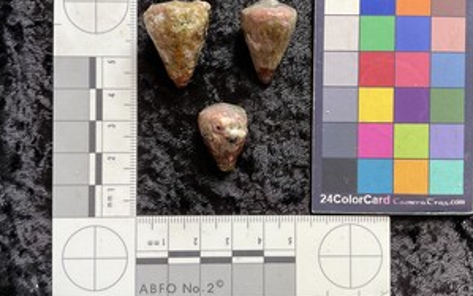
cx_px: 247
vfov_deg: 35.3
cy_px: 126
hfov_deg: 54.0
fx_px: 464
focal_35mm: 36
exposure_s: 1/60
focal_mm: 3
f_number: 1.8
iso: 50
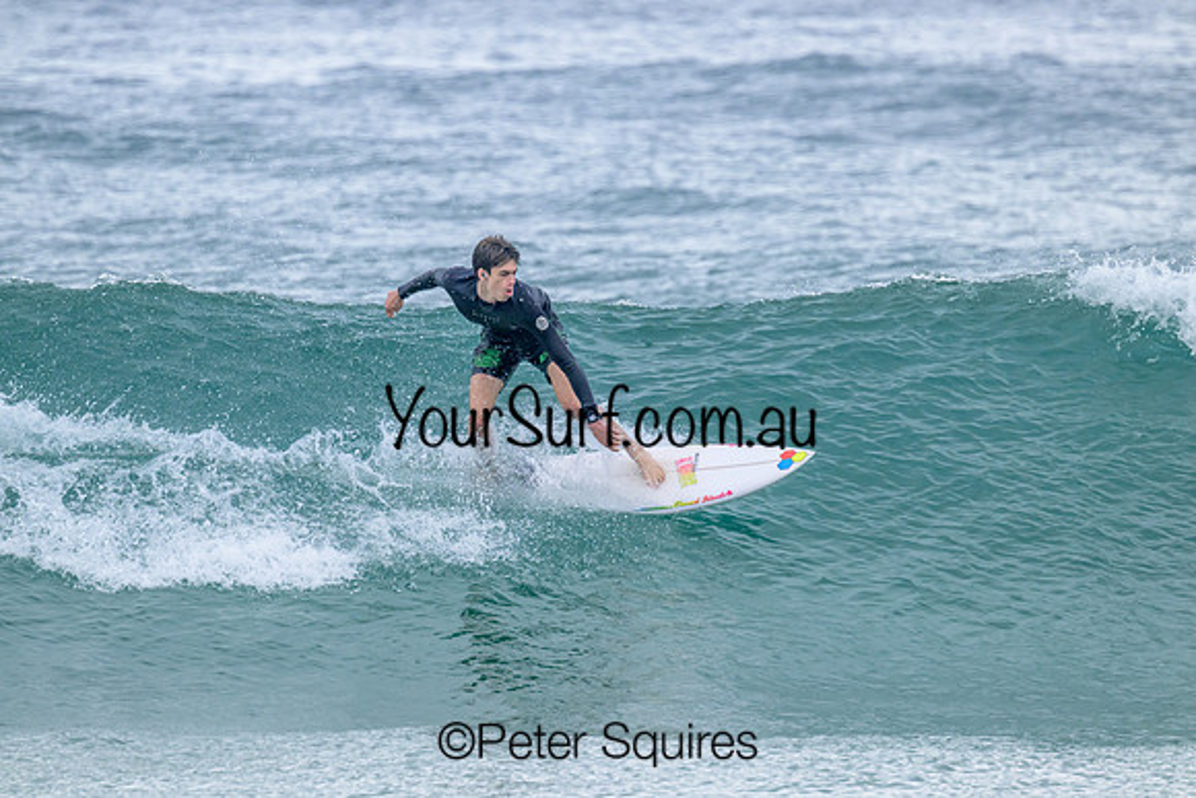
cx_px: 598
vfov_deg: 2.1
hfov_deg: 3.1
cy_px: 399
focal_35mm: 655
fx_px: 21777
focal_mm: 640
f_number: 11
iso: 2000
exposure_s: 1/2000
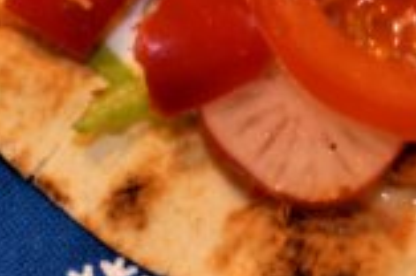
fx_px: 6197
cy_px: -161
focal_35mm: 537
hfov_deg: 3.8
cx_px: 125
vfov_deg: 2.5
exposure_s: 1
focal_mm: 75
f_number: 5.3
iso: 100
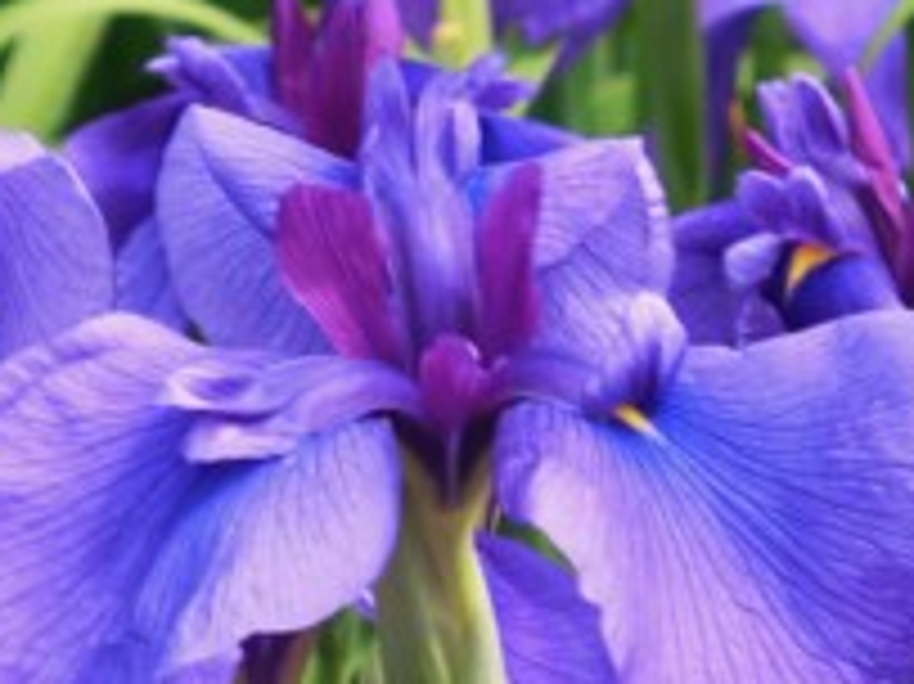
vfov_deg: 2.5
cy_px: 387
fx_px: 15596
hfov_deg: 3.4
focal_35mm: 591
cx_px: 477
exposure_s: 1/200
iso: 80
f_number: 5.9
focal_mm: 53
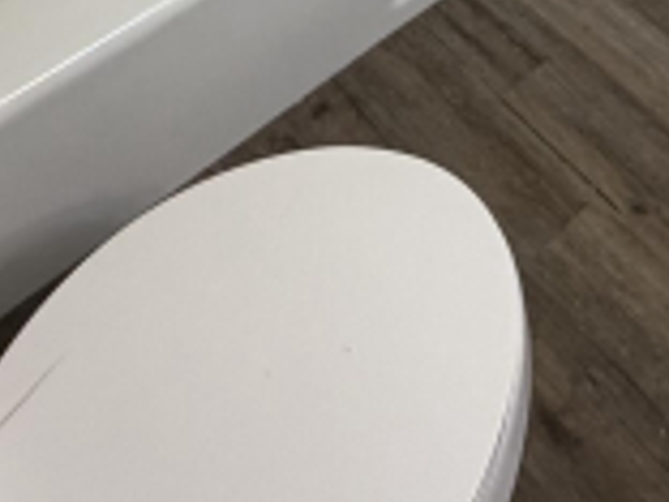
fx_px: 1160
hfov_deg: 32.0
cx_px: 427
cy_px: -468
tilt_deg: -26.8
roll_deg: +0.3
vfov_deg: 17.9
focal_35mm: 60
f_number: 2.2
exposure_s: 1/60
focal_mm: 2.22
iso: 320
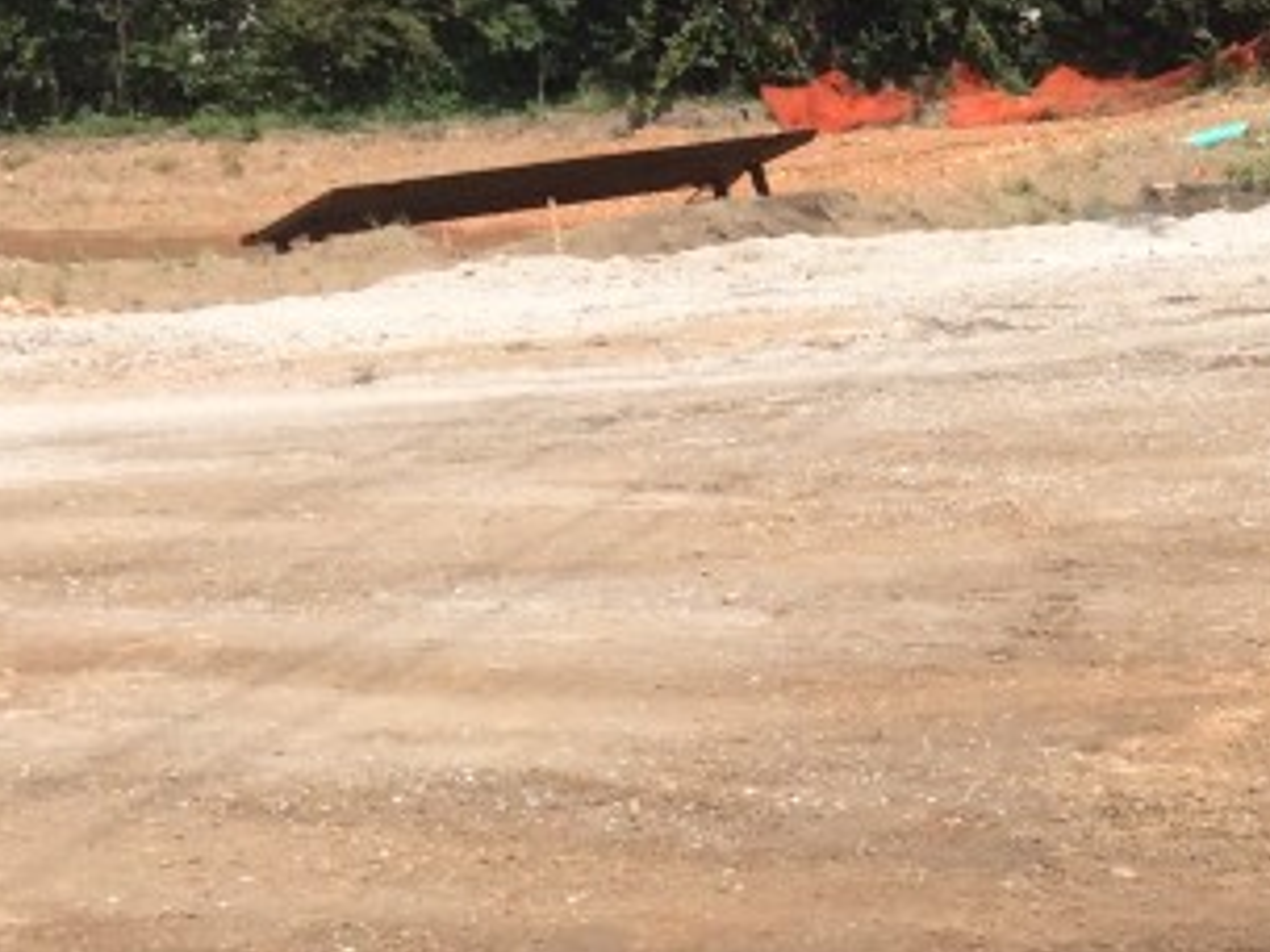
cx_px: 1725
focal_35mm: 101
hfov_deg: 18.0
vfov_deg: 13.9
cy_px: 1357
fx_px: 3706
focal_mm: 4.12
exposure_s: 1/2283
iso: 32
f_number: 2.2
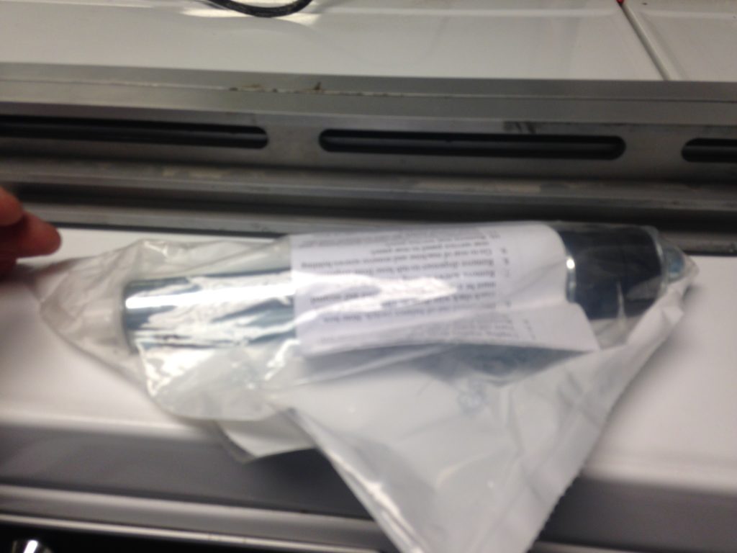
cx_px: 368
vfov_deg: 42.9
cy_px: 276
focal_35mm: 33
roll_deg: +1.9
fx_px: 703
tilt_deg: -35.2
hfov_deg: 55.4
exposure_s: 1/60
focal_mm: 4.12
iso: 50
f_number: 2.4
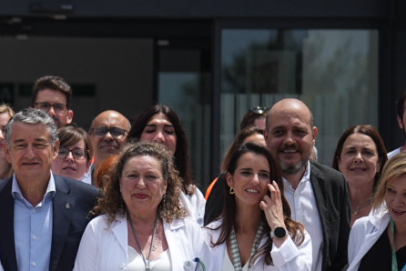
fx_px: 2043
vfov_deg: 7.6
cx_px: -251
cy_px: 206
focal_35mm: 181
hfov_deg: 10.8
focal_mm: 50
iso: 320
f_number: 1.4
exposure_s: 1/32000
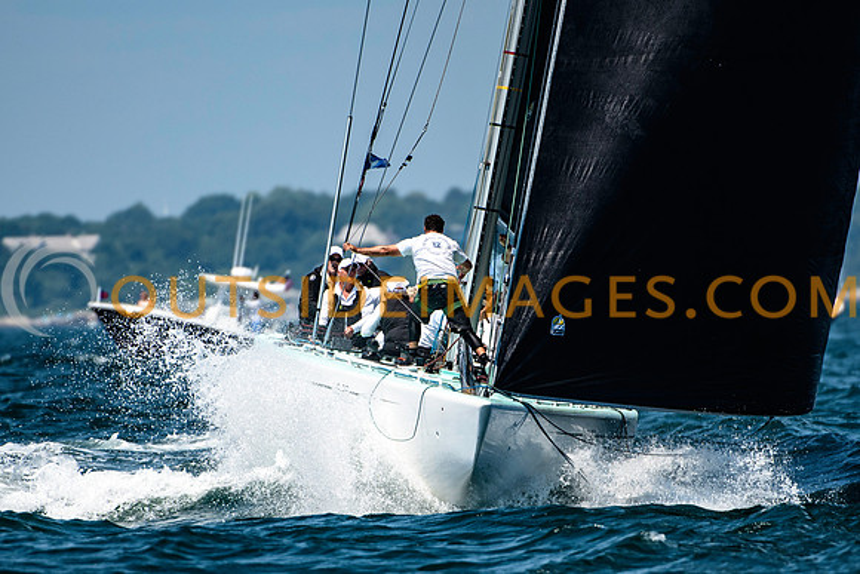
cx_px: 430
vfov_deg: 1.8
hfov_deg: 2.7
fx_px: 18046
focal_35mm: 755
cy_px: 361
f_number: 5
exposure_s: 1/2500
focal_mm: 400
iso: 400
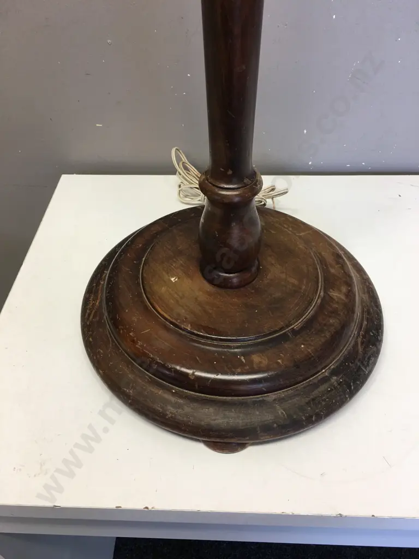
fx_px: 468
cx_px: 210
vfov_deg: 61.7
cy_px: 280
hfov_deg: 48.2
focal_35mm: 29
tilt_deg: -45.2
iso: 64
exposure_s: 1/33
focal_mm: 4.15
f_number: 2.2
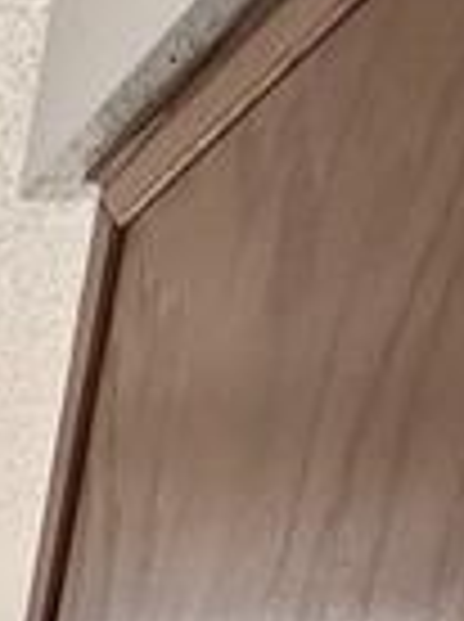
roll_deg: -2.0
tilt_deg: -13.8
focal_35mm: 78
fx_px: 1398
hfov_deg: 12.2
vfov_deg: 15.2
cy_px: 1467
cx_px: -815
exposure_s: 1/120
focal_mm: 2.22
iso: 80
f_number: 2.2
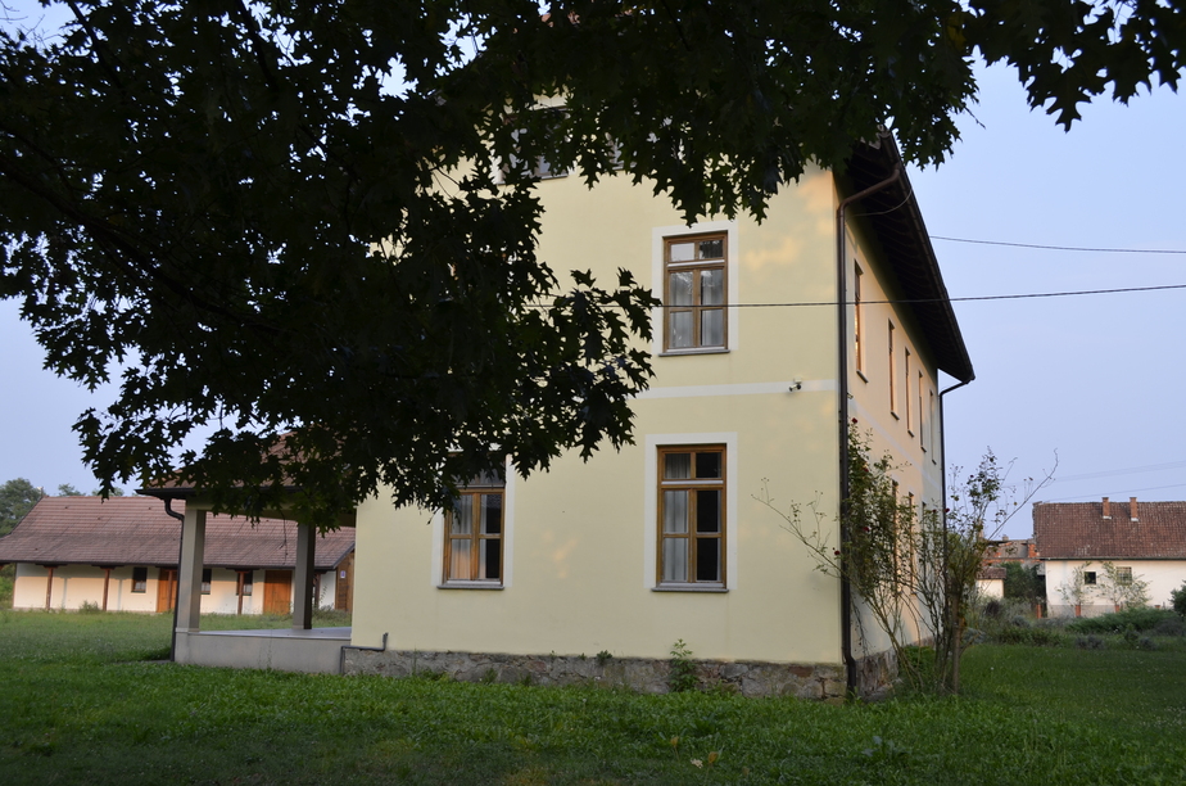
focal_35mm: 36
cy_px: 393
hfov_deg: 53.2
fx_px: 1184
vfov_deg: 36.7
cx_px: 593
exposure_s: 1/200
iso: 200
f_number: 7.1
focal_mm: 24
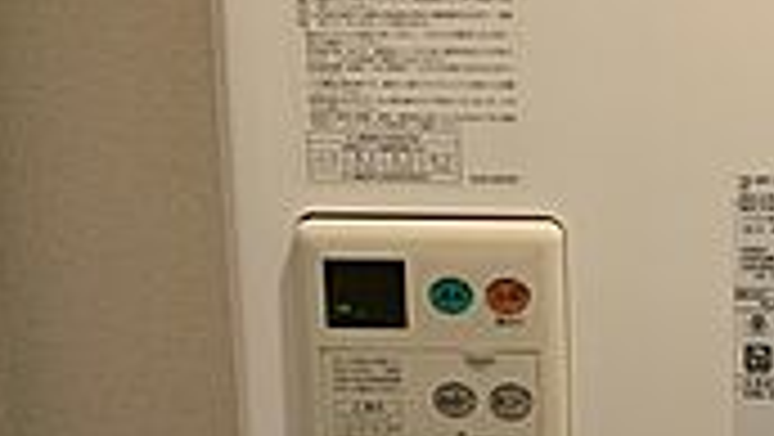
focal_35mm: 79
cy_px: 337
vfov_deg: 15.2
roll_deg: +0.4
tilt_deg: -9.7
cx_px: 765
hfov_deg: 25.6
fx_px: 1622
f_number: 1.8
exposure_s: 1/50
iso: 64
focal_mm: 4.25
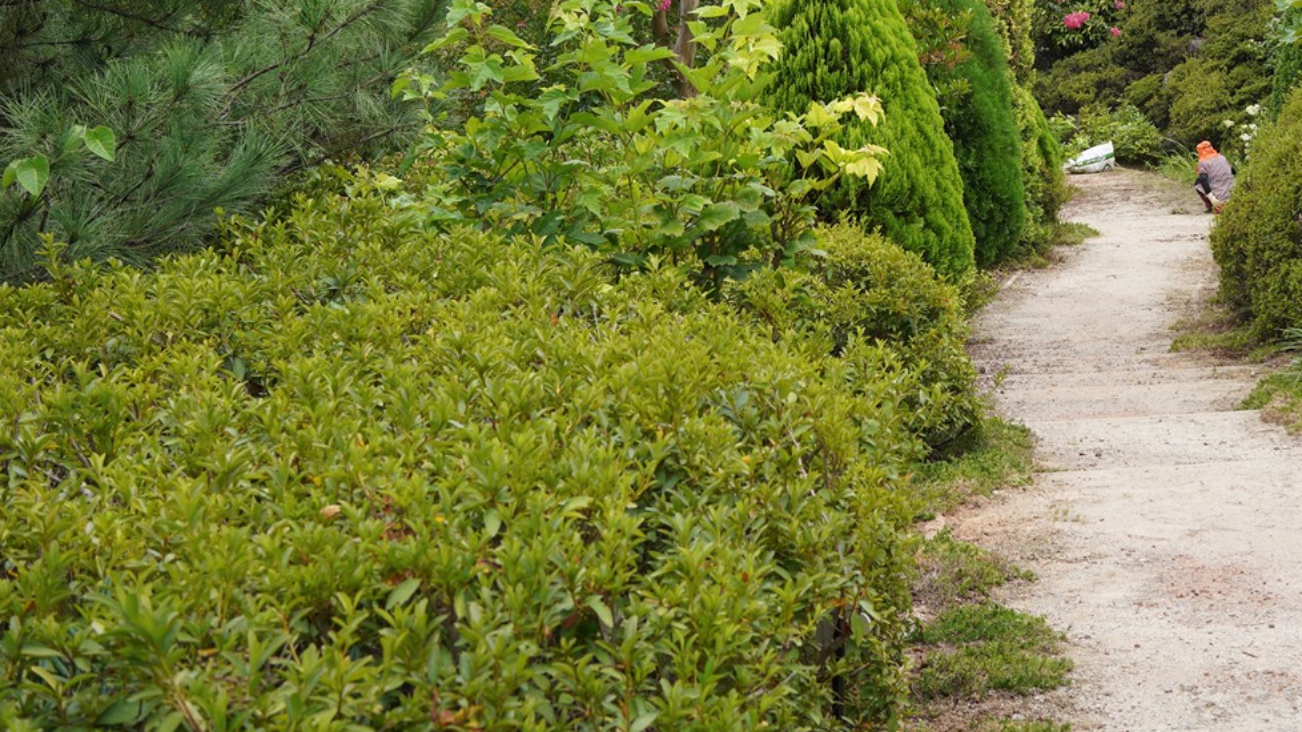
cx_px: 1130
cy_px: -29
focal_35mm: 75
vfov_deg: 15.7
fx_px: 2589
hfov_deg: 27.4
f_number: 6.3
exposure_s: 1/100
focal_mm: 35
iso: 100
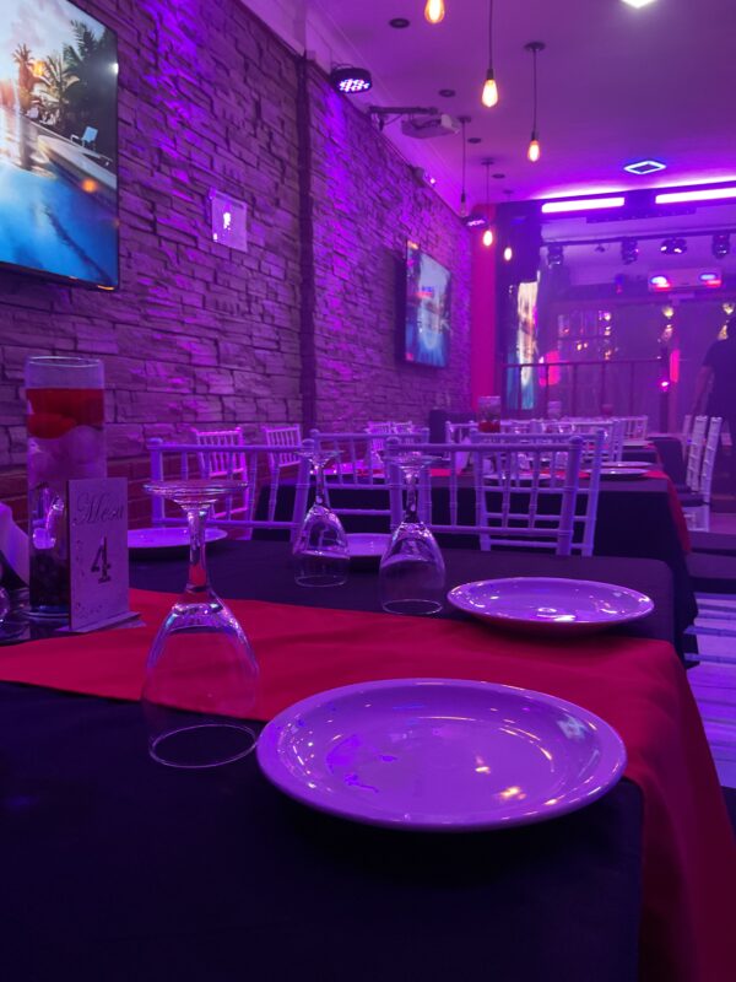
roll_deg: +1.3
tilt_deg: -6.3
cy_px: 491
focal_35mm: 29
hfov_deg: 48.2
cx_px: 368
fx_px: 822
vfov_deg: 61.7
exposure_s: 1/40
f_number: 1.8
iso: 320
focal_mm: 3
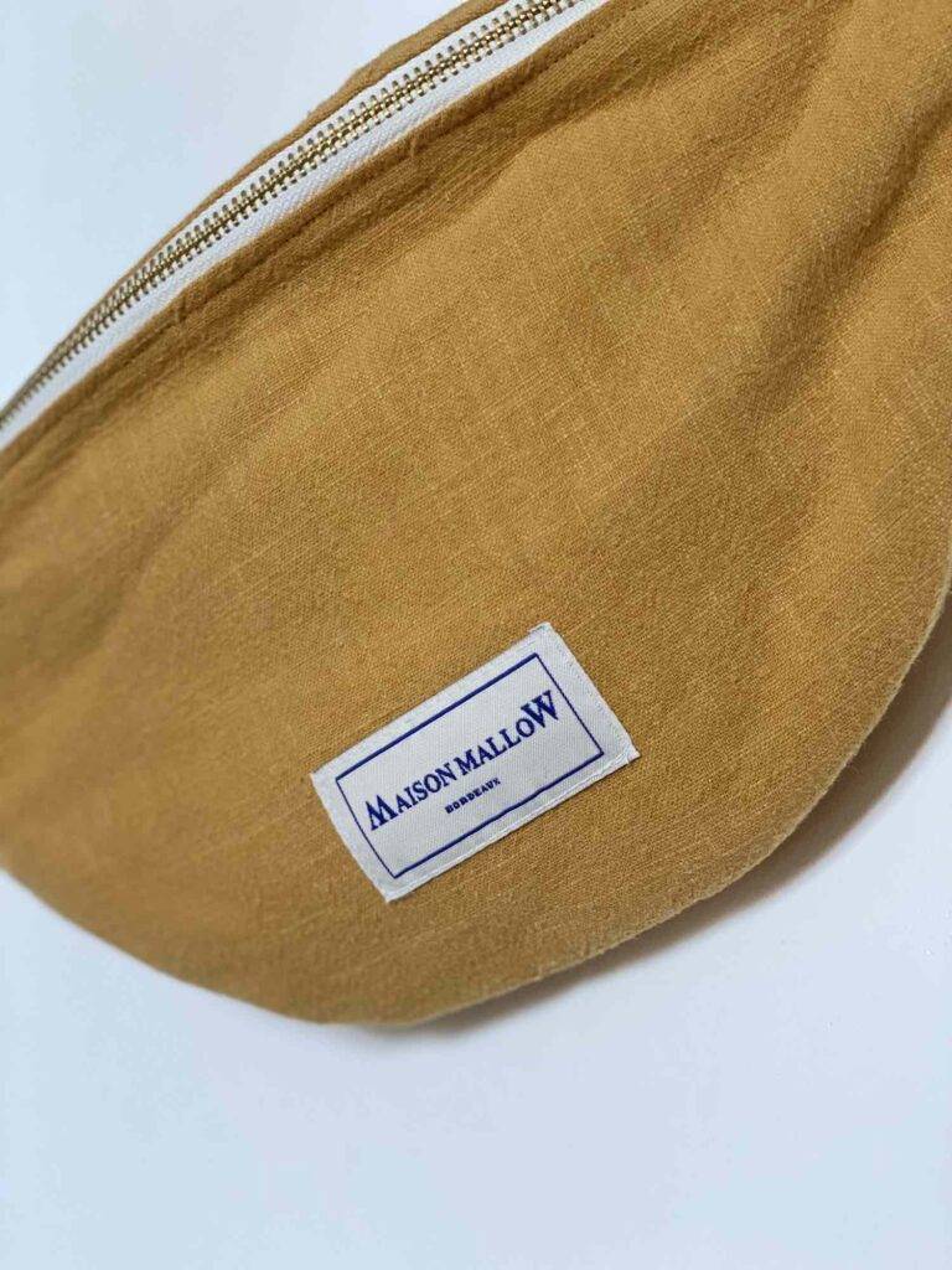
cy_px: 635
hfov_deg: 28.0
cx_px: 476
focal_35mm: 52
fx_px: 1907
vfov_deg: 36.8
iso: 250
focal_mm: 6
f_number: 2
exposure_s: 1/68
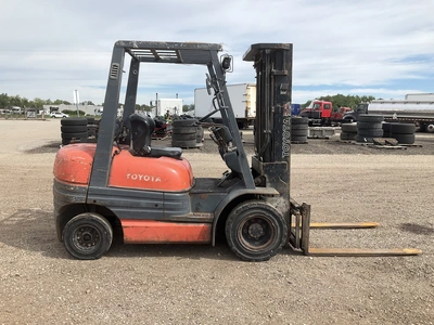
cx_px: 217
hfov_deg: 61.7
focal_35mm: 29
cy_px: 162
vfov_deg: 48.2
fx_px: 364
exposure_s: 1/1626
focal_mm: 3
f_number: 1.8
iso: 25
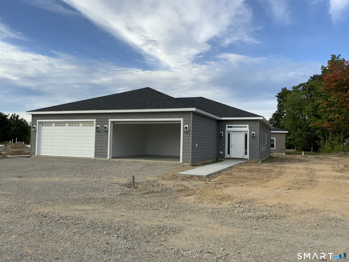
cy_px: 131
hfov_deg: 61.7
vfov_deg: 48.2
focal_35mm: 29
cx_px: 174
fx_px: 292
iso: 16
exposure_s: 1/1221
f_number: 1.8
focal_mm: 3
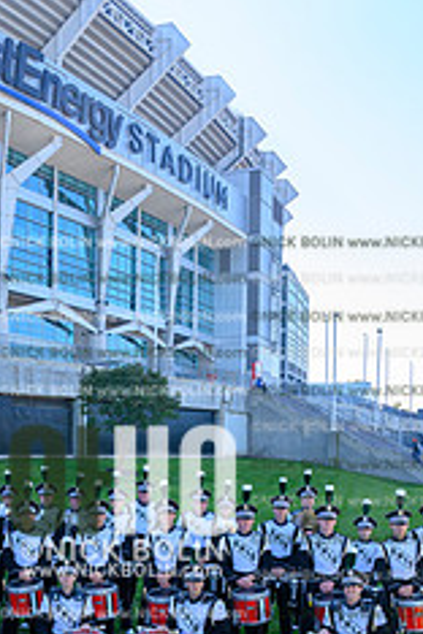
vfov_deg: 38.9
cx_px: 122
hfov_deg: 27.3
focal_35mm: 49
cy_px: 501
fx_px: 864
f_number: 8
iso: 800
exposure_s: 1/500
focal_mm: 25.5
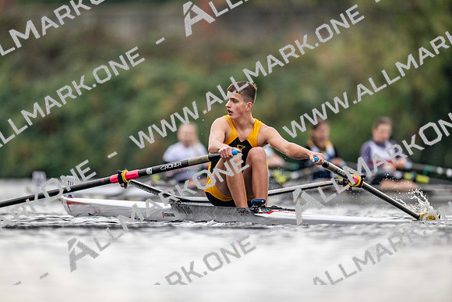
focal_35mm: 600
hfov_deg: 3.4
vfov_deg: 2.3
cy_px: 151
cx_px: 226
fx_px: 7535
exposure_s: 1/2500
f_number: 4
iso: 2000
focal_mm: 600
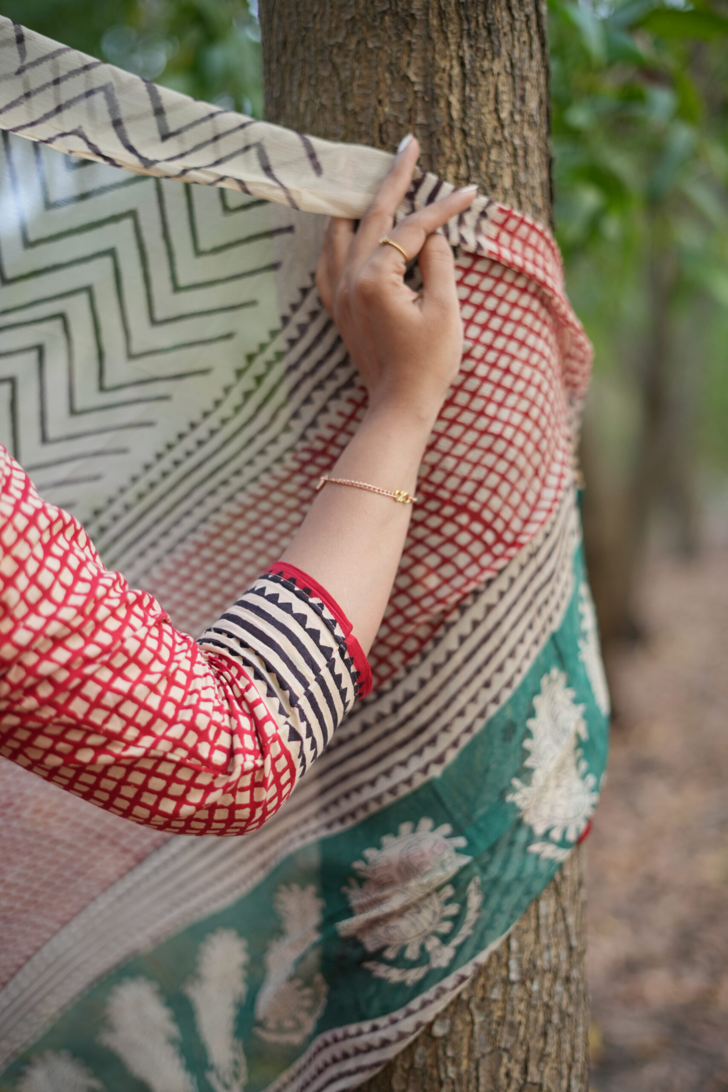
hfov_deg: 27.0
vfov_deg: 39.6
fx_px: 1516
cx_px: 364
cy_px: 546
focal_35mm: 50
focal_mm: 50
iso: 640
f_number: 2
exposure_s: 1/250
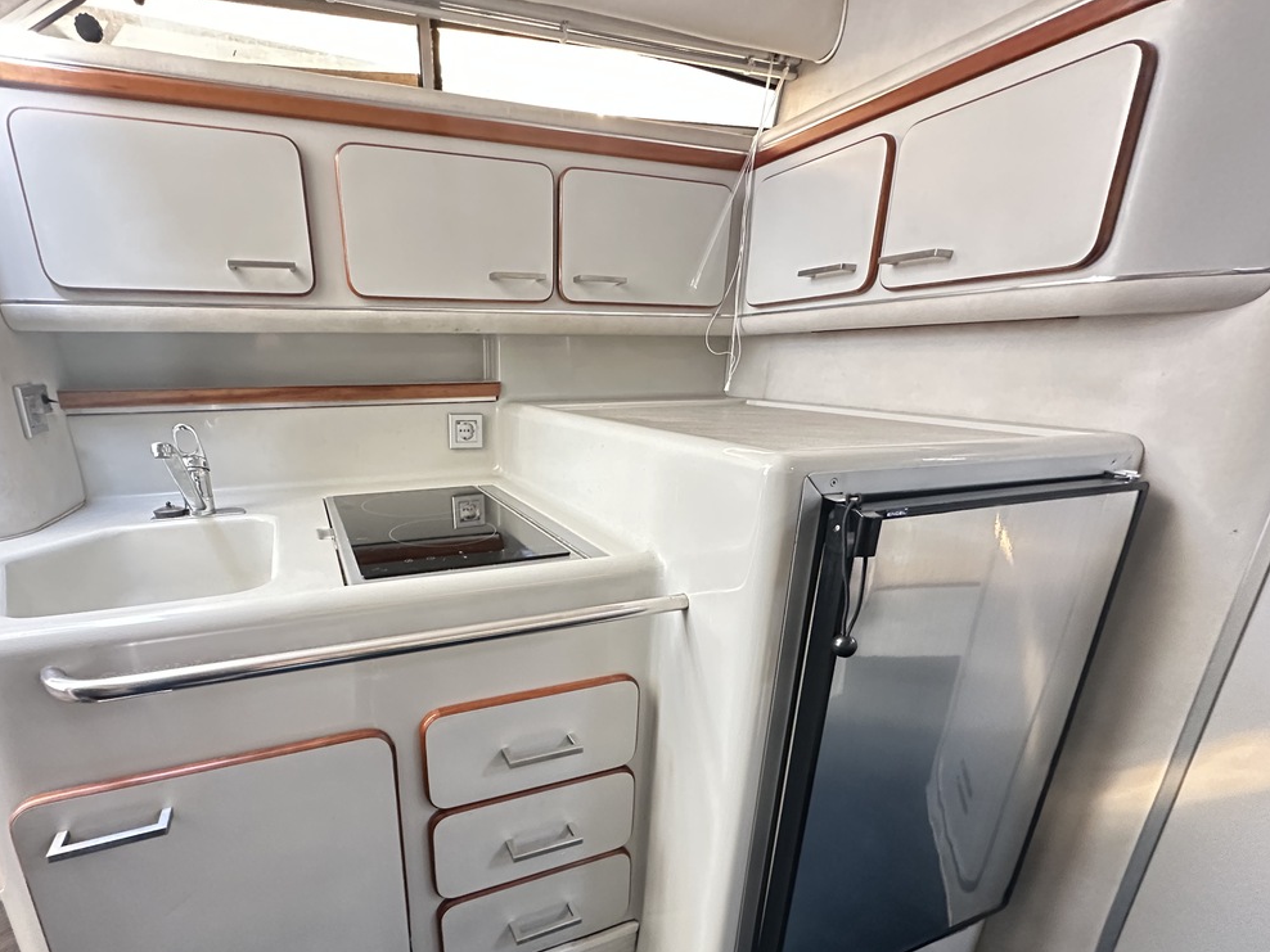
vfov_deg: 73.8
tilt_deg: -19.3
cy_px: 576
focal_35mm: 17
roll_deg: -1.6
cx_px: 542
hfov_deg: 90.4
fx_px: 624
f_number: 2.2
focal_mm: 2.22
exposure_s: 1/60
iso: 800
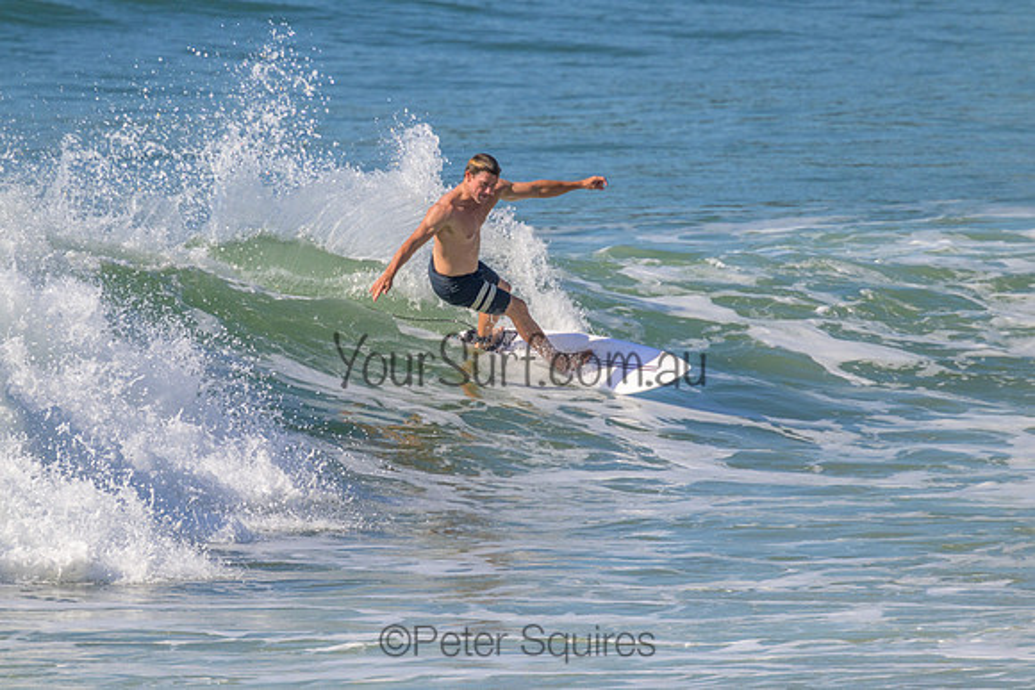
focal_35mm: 800
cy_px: 345
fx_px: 23004
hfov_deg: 2.6
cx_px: 518
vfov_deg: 1.7
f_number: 11
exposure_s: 1/2000
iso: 720
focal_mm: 800
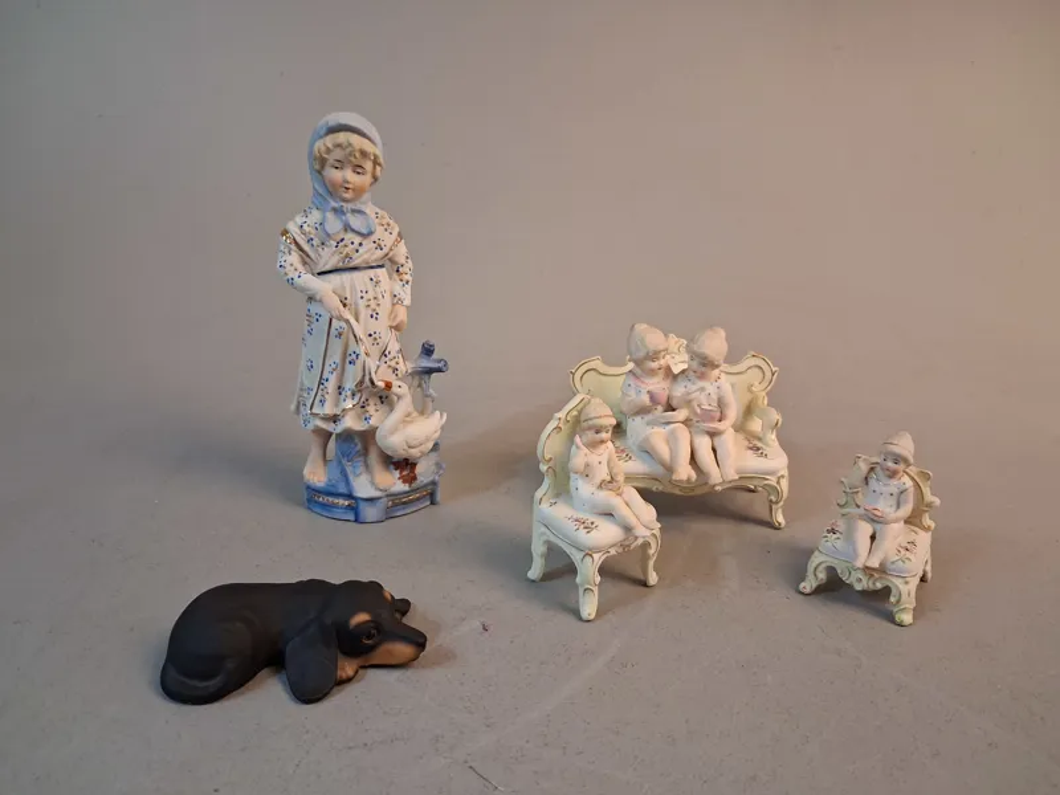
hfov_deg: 65.3
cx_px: 530
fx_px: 827
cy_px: 398
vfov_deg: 51.4
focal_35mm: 27
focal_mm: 4
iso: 250
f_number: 1.8
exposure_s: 1/50
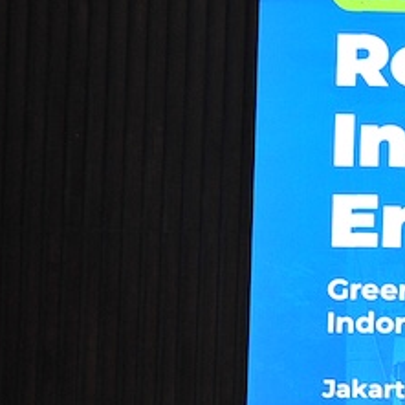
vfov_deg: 10.9
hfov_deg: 9.8
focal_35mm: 157
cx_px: 988
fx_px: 2078
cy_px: 509
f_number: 4
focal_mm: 34
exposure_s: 1/60
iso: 1600
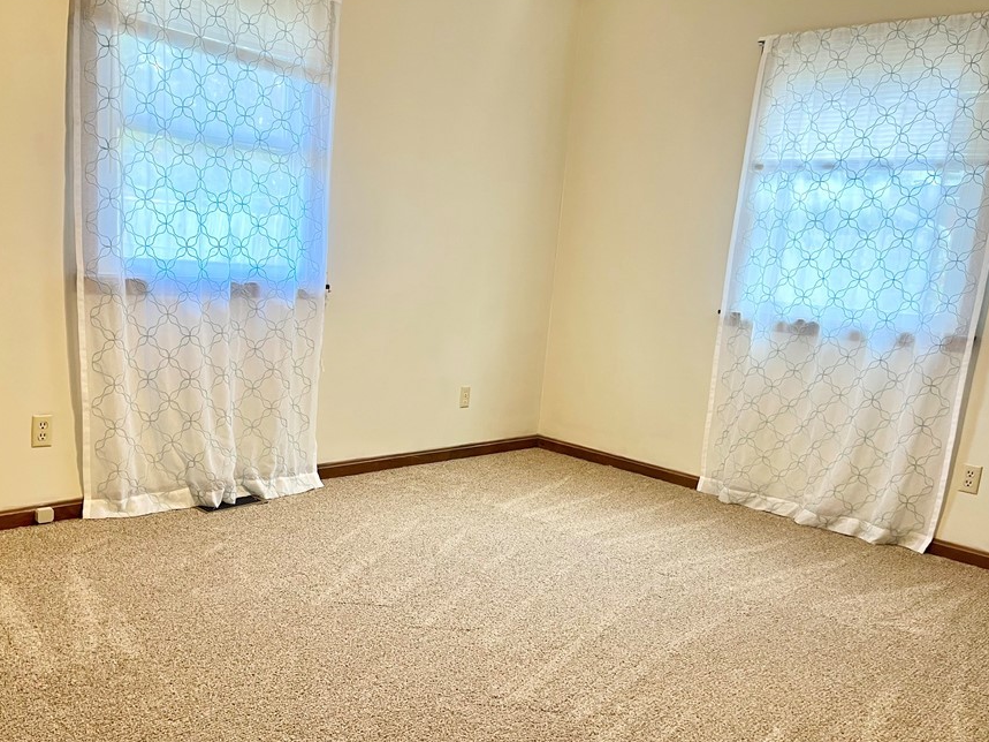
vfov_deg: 45.3
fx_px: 886
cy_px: 429
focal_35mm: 31
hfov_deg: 58.2
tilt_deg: -10.9
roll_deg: -3.8
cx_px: 435
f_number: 1.6
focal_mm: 5.1
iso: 80
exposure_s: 1/60
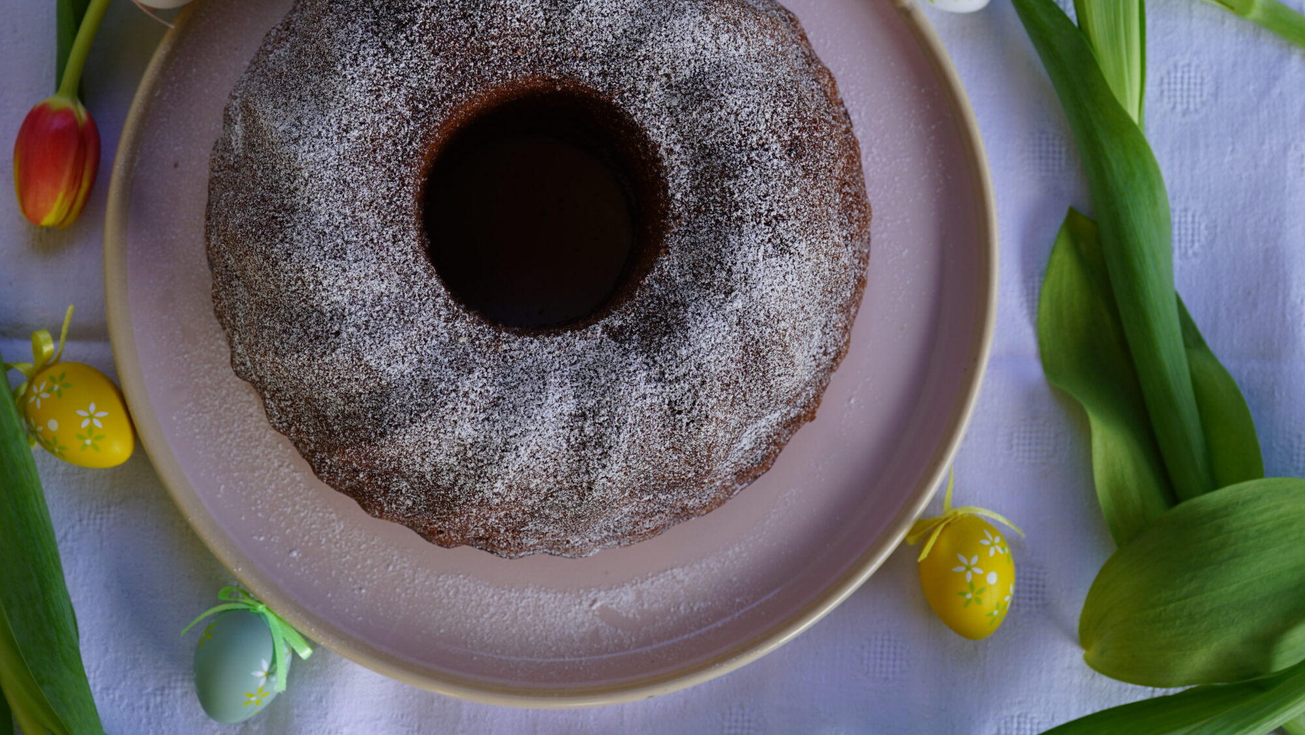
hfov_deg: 31.4
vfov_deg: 17.9
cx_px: 543
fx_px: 2319
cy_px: 208
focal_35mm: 67
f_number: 5.6
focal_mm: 50
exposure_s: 1/60
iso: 100
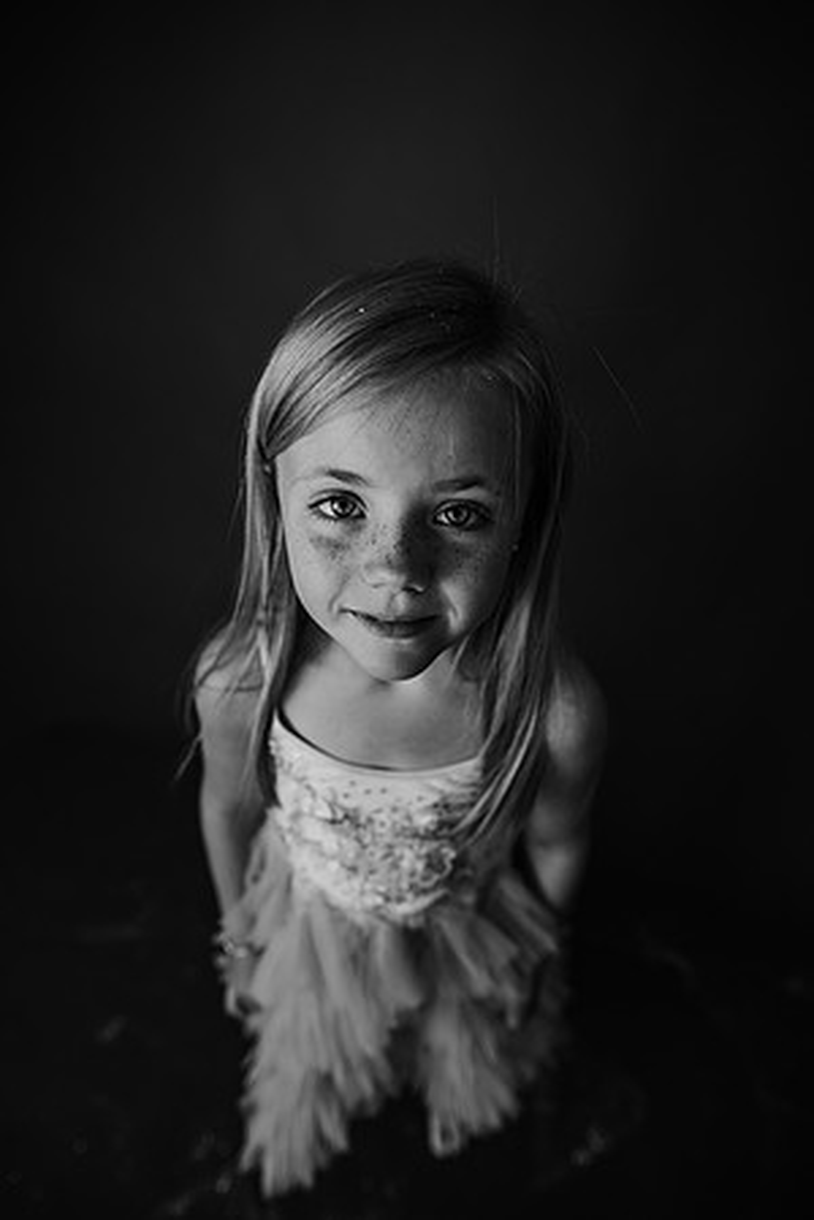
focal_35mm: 24
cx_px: 407
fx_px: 814
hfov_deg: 53.1
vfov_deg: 73.7
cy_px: 610
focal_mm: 24
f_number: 2.8
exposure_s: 1/160
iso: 100
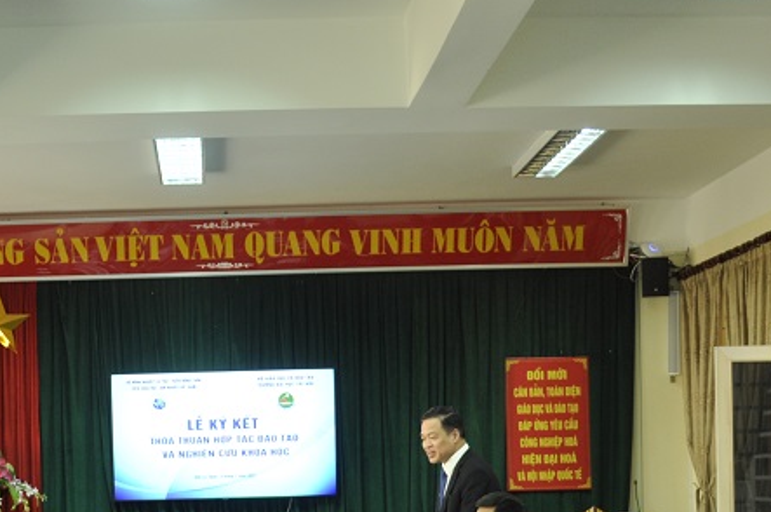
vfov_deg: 21.4
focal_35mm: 61
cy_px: 508
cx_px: 211
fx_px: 1305
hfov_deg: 32.4
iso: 500
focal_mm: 20
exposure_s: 1/25
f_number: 3.8
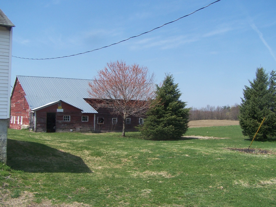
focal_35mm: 38
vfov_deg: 37.7
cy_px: 104
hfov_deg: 49.0
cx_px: 138
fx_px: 303
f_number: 4
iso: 80
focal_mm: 6.3
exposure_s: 1/750
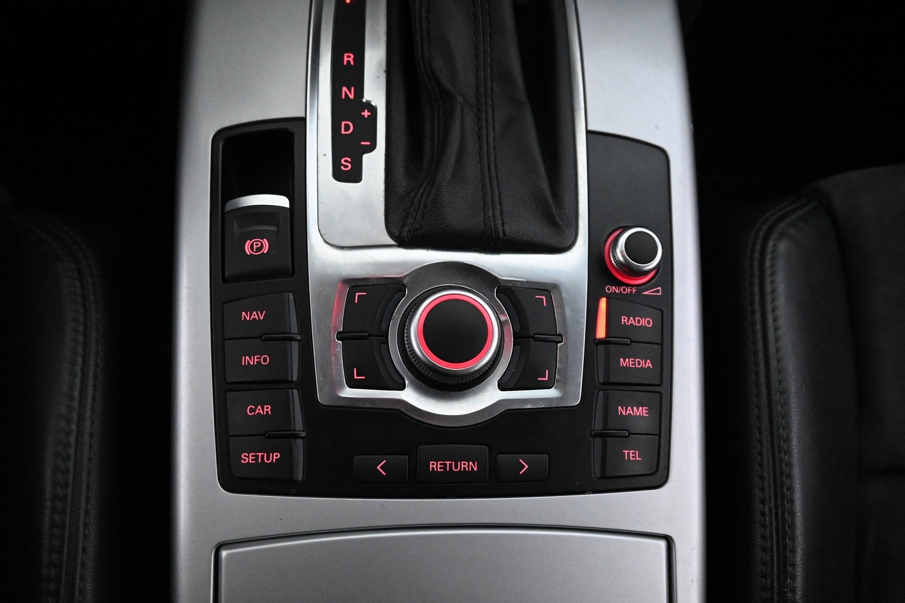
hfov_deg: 63.2
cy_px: 302
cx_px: 452
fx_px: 735
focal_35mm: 29
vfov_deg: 44.6
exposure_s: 1/80
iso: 6400
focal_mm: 19.5
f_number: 4.5
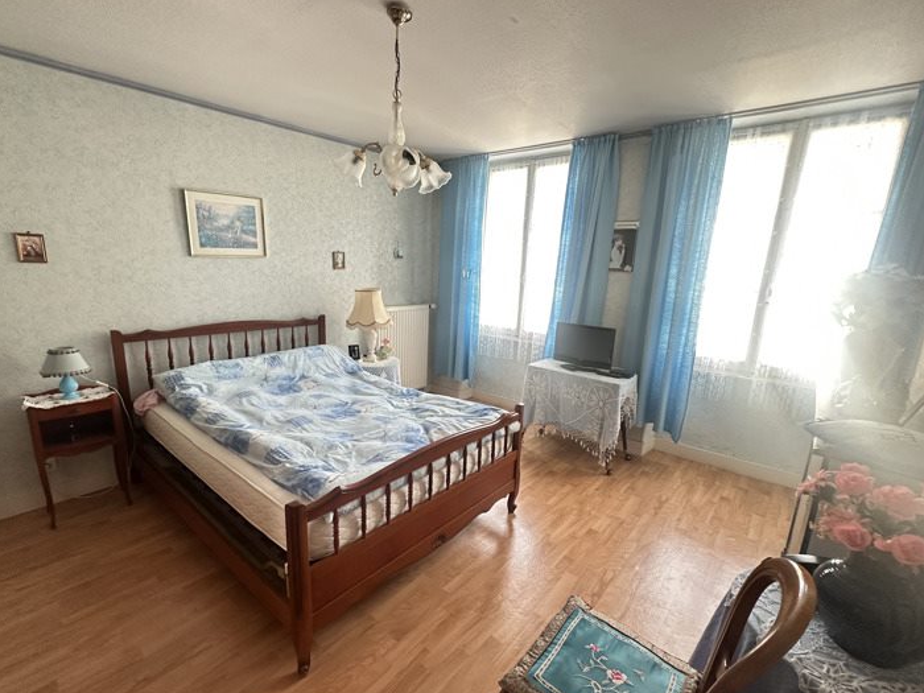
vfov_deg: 78.1
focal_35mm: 16
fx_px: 427
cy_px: 362
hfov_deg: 94.4
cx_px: 440
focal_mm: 2.22
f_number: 2.2
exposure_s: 1/99
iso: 250
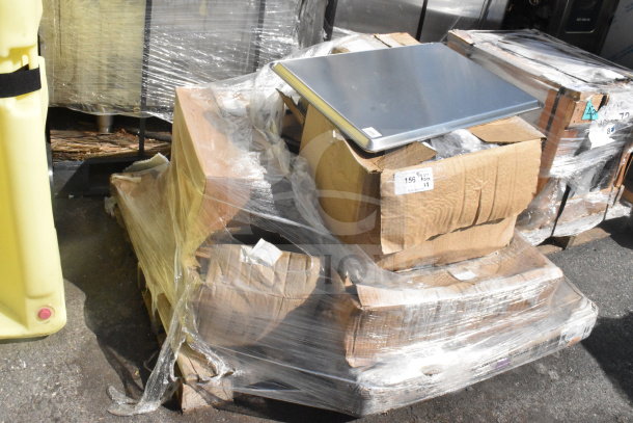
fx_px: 607
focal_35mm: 34
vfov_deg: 38.4
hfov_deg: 55.1
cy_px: 212
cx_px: 316
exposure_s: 1/3200
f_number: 25
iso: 6400
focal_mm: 23
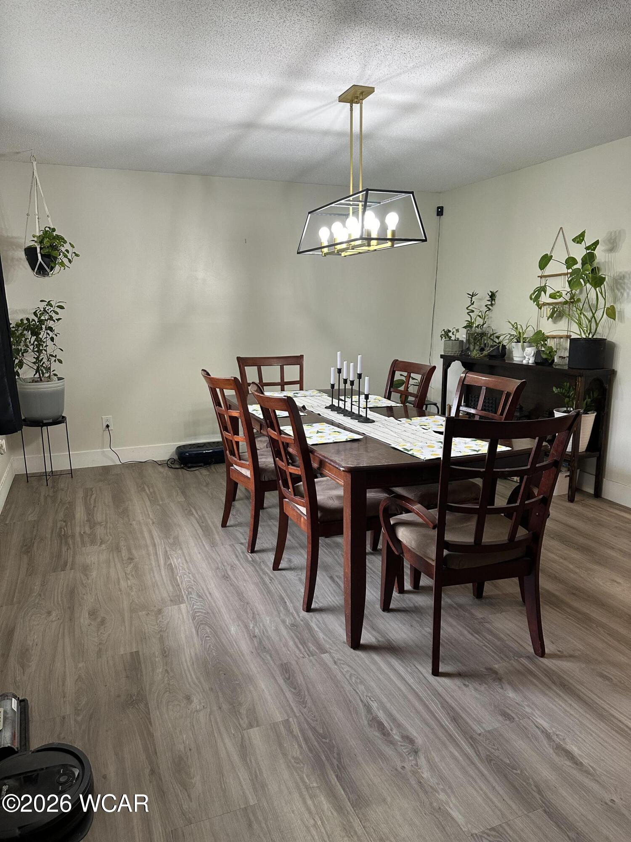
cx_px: 316
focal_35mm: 24
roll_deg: -1.2
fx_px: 583
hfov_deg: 56.8
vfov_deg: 71.6
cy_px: 421
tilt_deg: -10.8
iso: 200
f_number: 1.78
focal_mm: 6.86
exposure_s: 1/120
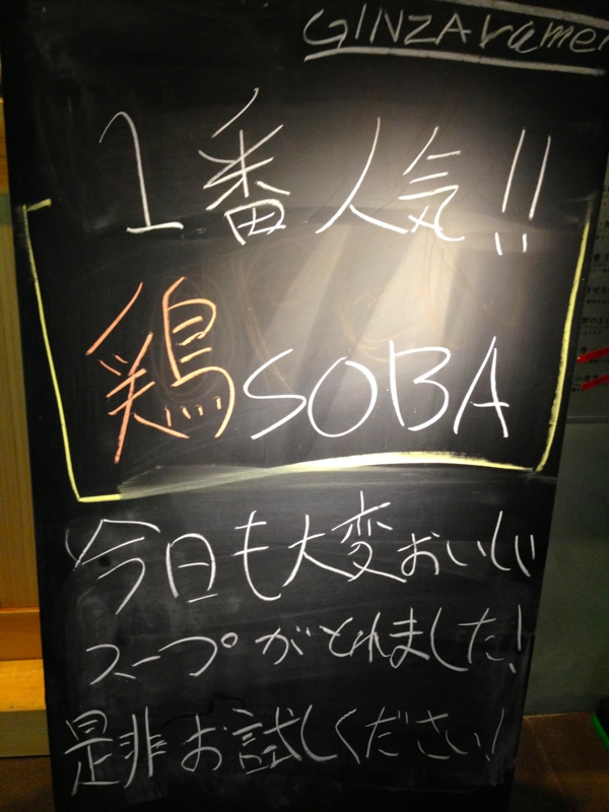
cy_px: 406
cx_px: 304
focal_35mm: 33
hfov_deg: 42.9
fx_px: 774
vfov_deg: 55.4
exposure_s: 1/20
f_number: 2.4
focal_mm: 4.12
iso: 200
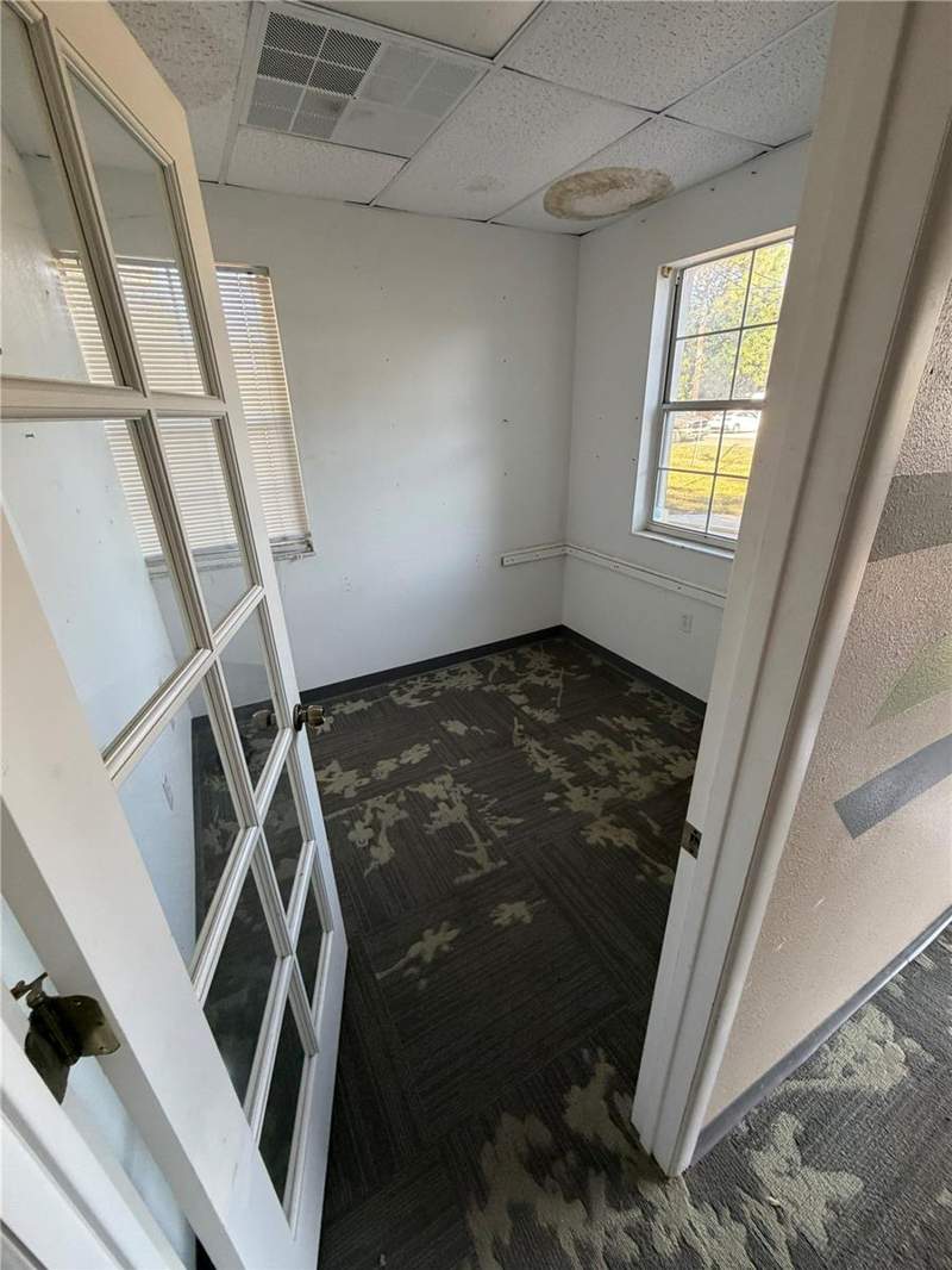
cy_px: 635
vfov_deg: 102.1
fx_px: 513
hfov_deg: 85.7
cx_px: 476
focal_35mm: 14
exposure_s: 1/121
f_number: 2.2
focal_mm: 2.22
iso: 250
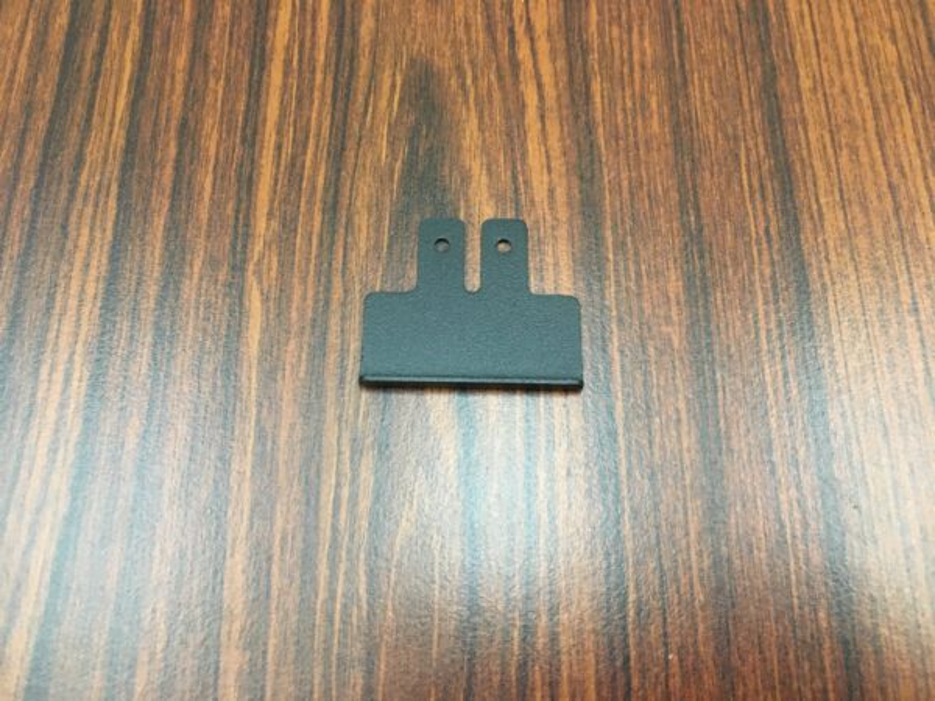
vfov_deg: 48.2
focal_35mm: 29
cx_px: 468
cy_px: 350
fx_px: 783
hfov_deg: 61.7
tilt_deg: -69.0
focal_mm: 4.15
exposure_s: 1/30
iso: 250
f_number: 2.2
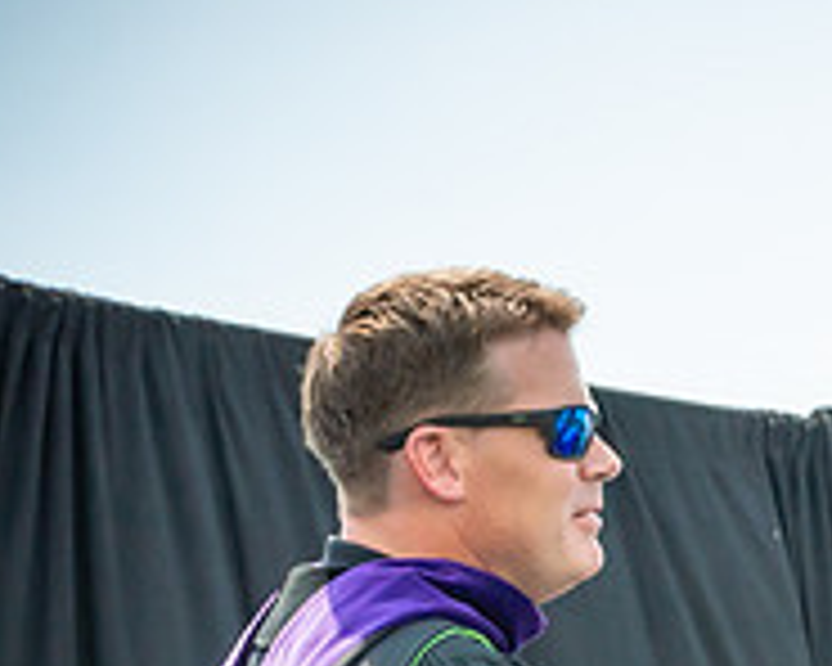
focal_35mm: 206
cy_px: 1131
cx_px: 775
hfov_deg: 9.3
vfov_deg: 7.3
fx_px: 5073
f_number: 7.1
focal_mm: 32
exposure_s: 1/800
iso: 200
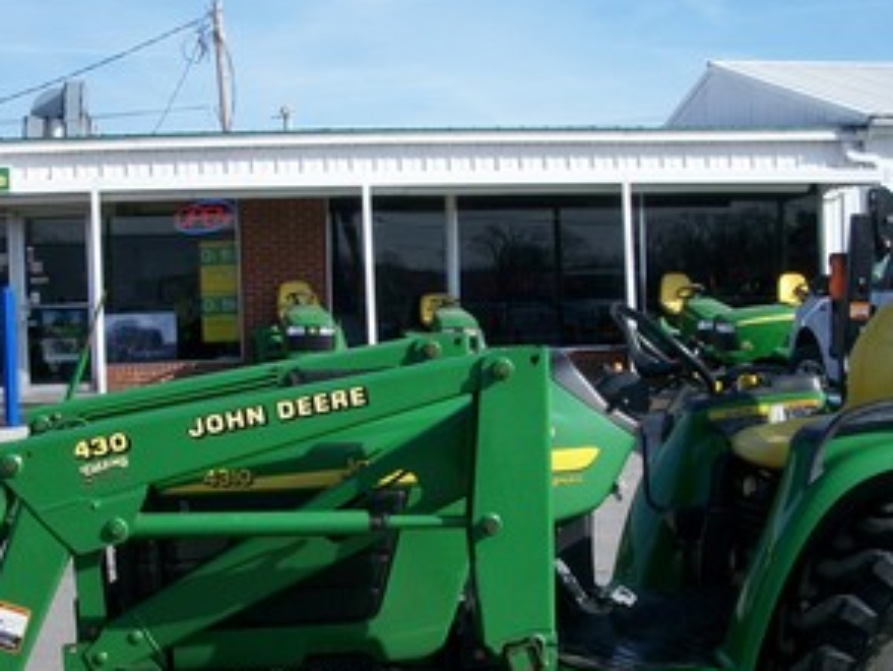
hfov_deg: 29.8
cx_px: 418
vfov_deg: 22.3
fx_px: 1678
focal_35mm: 65
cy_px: 552
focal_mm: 6.3
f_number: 5.6
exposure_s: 1/320
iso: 80
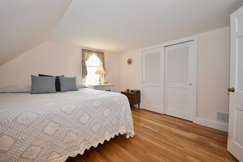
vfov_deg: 77.3
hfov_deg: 100.4
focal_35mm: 15
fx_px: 101
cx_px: 122
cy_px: 81
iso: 320
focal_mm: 10
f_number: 4
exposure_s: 1/60
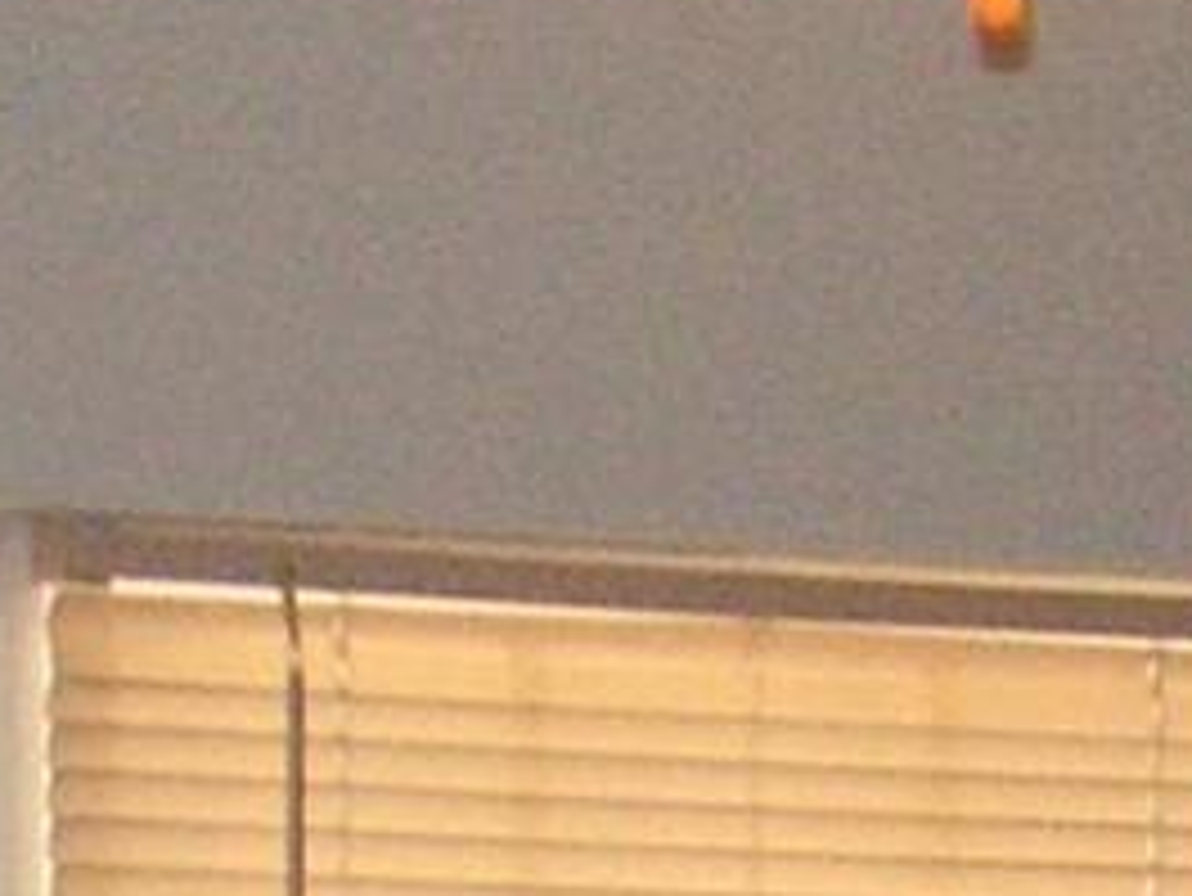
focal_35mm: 286
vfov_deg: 4.9
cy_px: 2814
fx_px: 9853
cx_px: 1039
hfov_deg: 6.9
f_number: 2.8
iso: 160
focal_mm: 6.1
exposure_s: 1/180
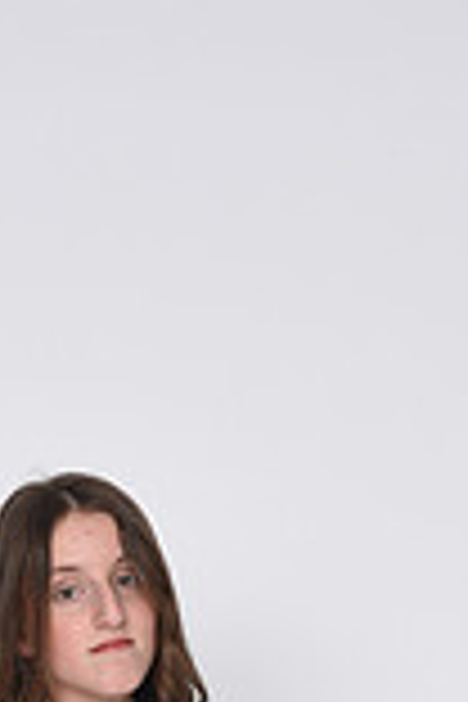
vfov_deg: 10.9
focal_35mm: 178
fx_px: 3471
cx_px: -2
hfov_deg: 7.7
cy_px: 1197
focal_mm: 48
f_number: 8
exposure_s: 1/100
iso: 160
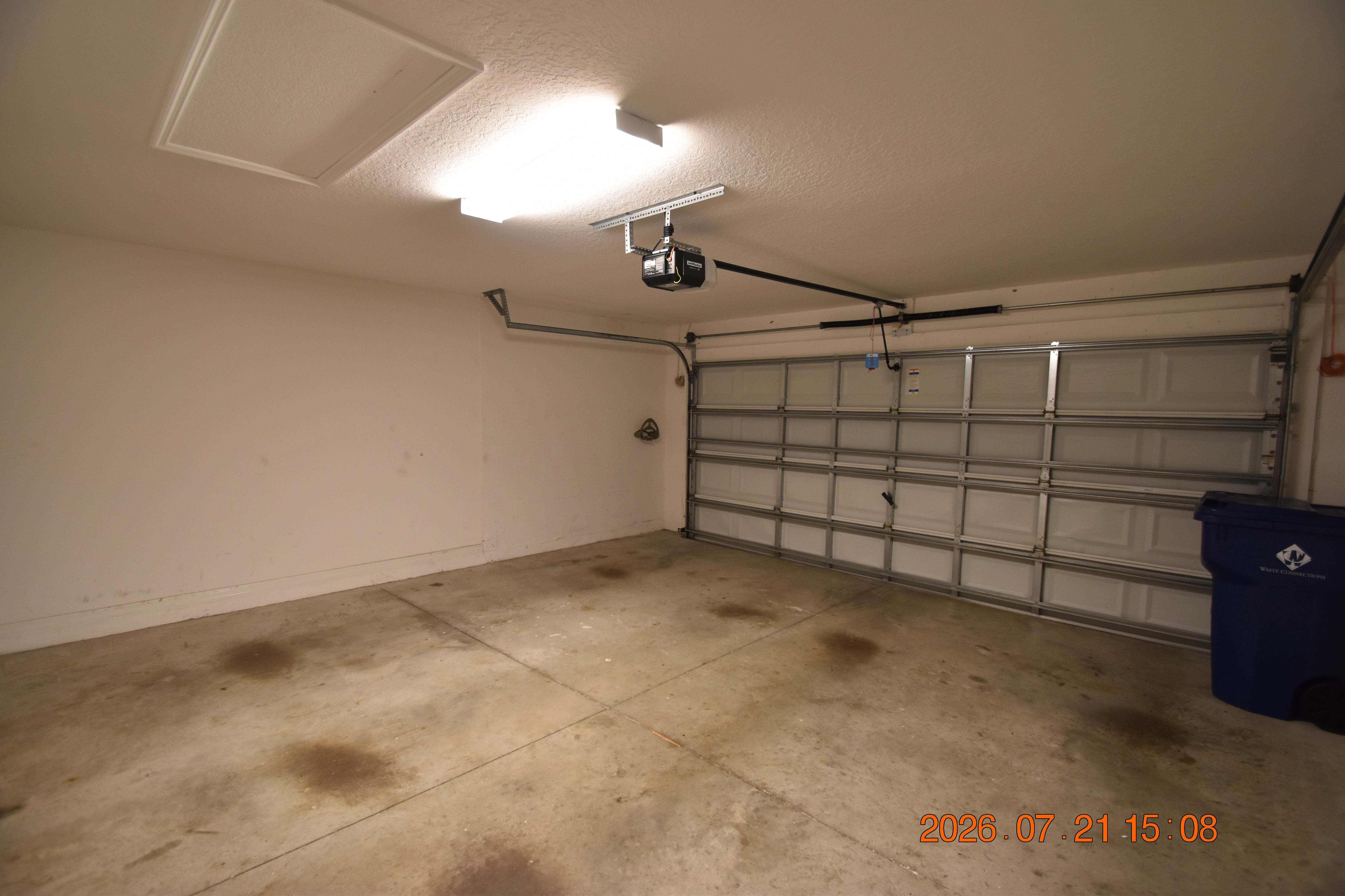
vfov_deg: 77.3
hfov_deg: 100.4
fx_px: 560
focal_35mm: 15
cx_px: 672
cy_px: 448
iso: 800
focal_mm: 10
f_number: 3.5
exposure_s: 1/20
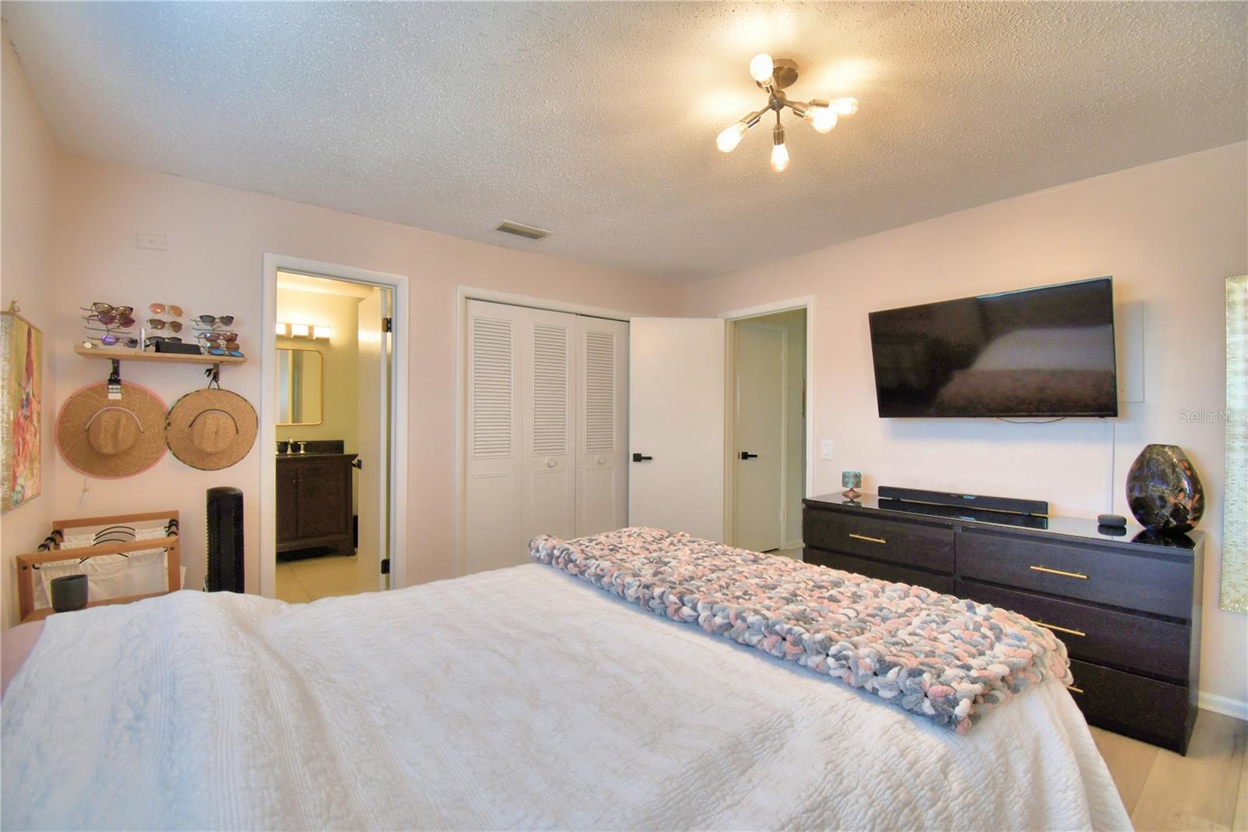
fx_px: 520
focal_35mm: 15
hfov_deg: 100.4
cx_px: 624
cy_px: 416
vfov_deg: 77.3
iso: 400
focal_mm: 10
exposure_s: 1/60
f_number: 4.5
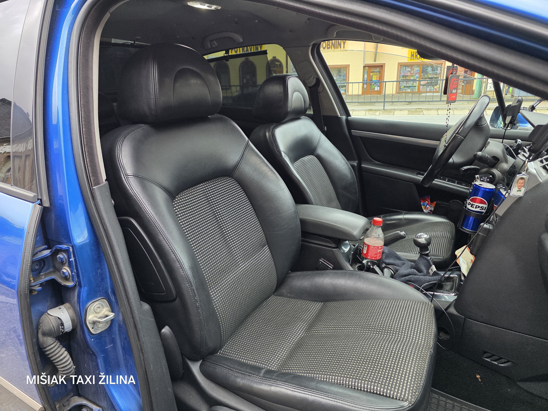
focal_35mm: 23
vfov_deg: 58.9
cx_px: 274
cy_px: 206
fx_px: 364
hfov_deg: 73.9
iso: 250
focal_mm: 6.3
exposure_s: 1/180
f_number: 1.7
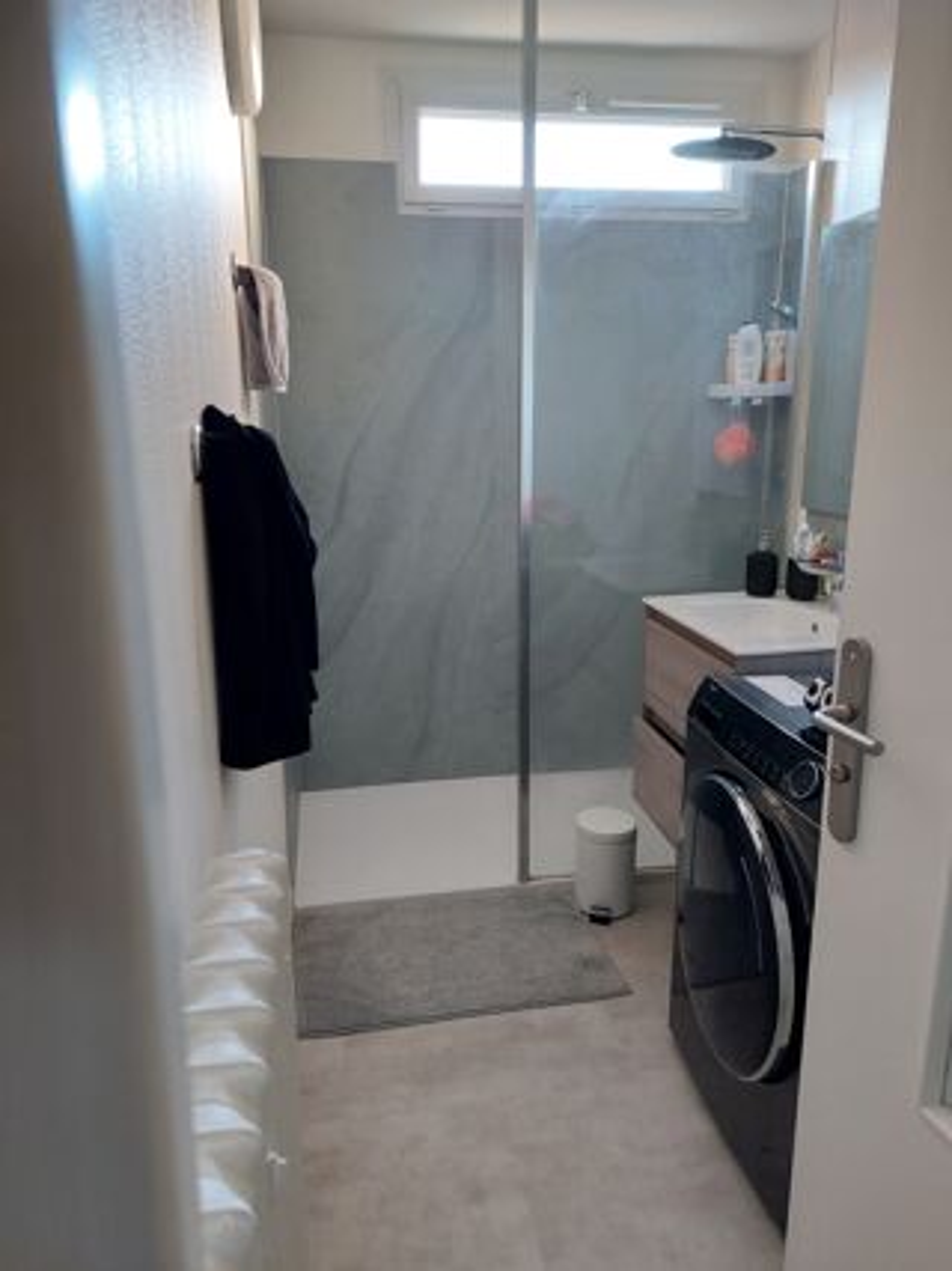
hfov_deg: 56.8
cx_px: 476
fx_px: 880
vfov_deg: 71.6
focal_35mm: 24
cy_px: 636
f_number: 1.8
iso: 500
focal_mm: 5.23
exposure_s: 1/50
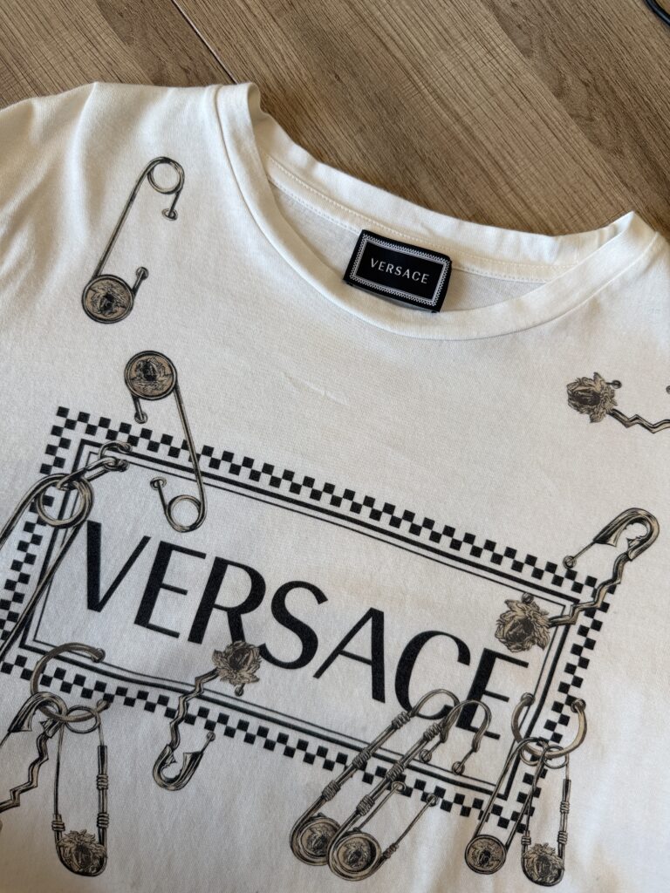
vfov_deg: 71.6
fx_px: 619
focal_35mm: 24
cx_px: 335
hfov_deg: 56.8
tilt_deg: -87.9
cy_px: 446
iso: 64
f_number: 1.78
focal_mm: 6.76
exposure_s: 1/100
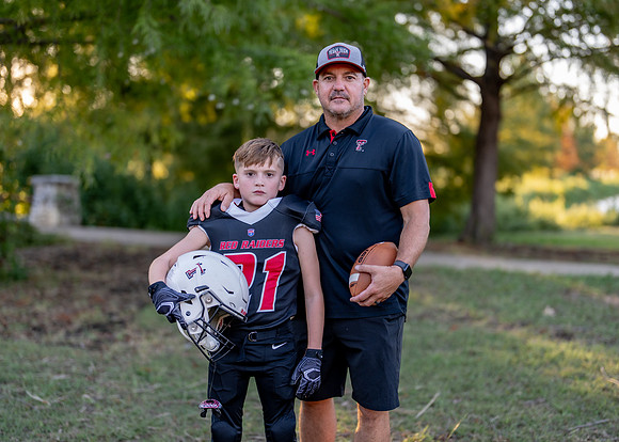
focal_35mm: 56
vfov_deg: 25.3
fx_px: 983
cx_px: 303
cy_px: 231
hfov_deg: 35.0
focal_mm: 50
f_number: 1.2
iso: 100
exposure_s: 1/400
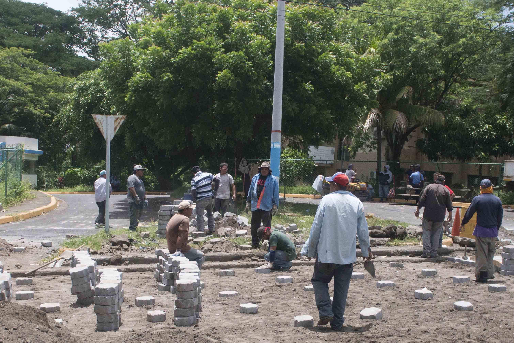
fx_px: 686
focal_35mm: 48
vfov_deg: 27.8
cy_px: 252
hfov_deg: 41.1
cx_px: 281
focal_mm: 24
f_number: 5.6
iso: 1000
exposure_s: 1/2500
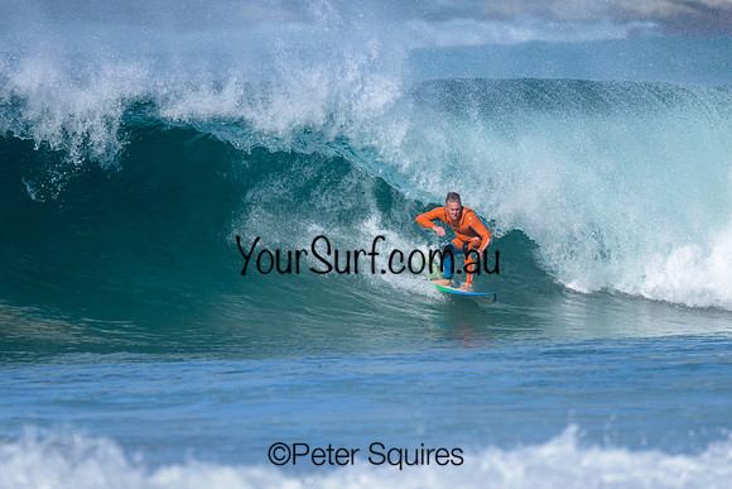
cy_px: 226
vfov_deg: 1.3
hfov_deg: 1.9
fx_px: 22370
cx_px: 331
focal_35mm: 1100
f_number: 6.3
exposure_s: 1/2000
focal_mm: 800
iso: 250
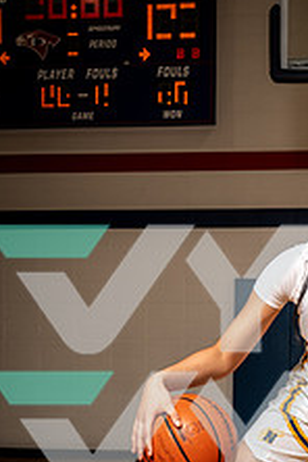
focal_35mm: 71
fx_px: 911
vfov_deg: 27.2
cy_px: 437
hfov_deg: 18.8
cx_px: 296
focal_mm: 35
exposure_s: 1/250
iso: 125
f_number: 5.6
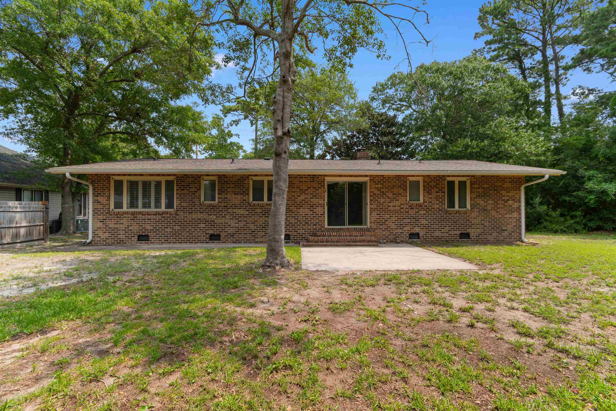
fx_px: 257
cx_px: 308
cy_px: 206
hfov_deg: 100.4
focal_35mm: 15
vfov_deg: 77.3
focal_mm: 10
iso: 100
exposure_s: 1/160
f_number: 6.3
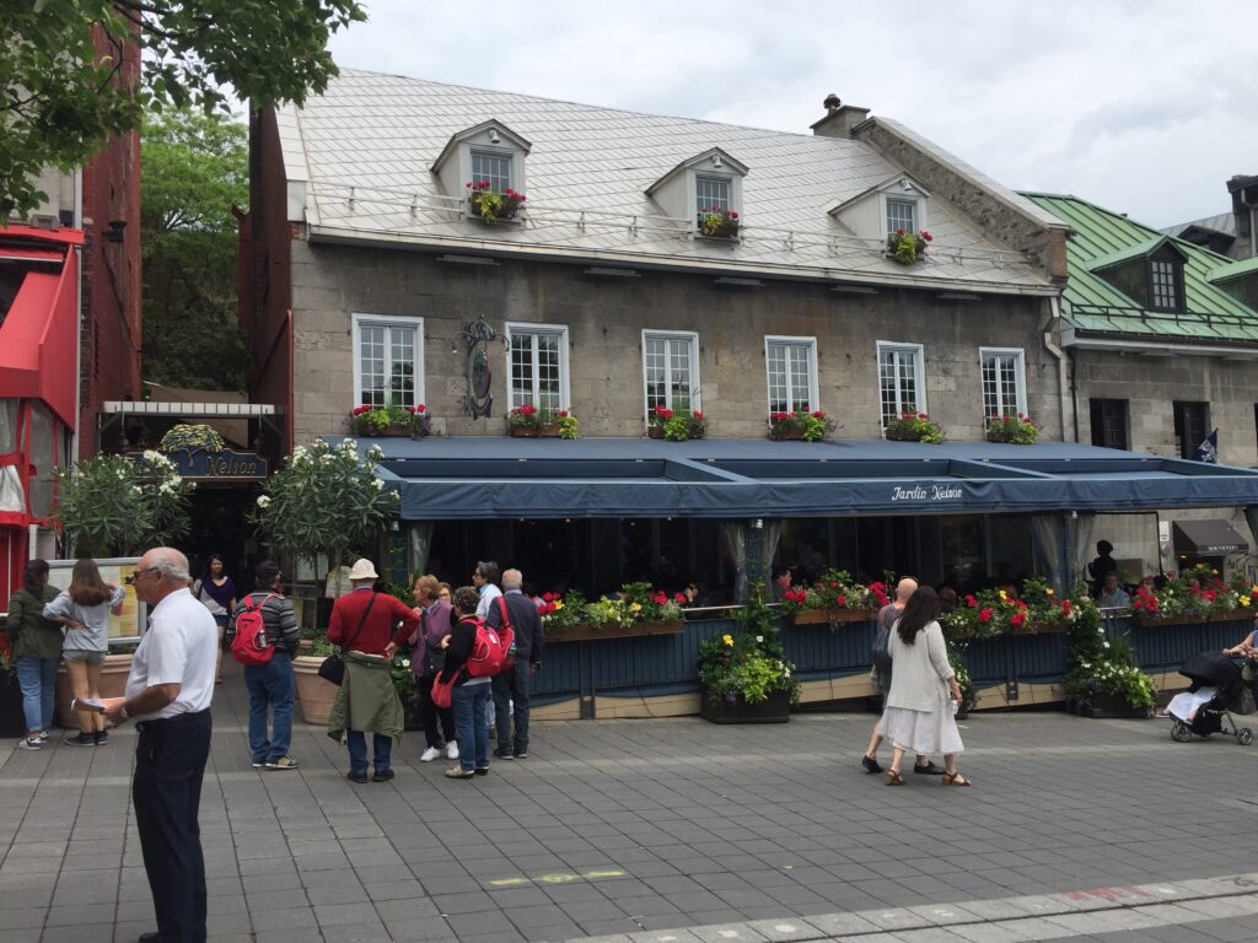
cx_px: 629
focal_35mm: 29
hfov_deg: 61.7
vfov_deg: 48.2
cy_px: 472
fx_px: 1054
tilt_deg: +3.5
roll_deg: +1.7
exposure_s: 1/1721
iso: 32
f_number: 2.2
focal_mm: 4.15
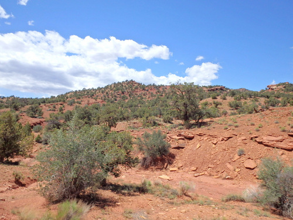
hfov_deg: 63.4
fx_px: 237
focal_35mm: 28
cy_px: 110
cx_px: 146
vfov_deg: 49.7
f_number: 11
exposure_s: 1/200
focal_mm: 5
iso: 125
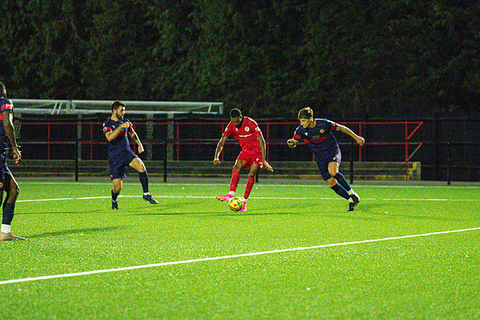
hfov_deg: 11.4
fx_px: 2399
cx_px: 240
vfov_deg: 7.6
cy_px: 160
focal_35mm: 180
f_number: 2.8
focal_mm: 120
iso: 10000
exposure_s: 1/1000
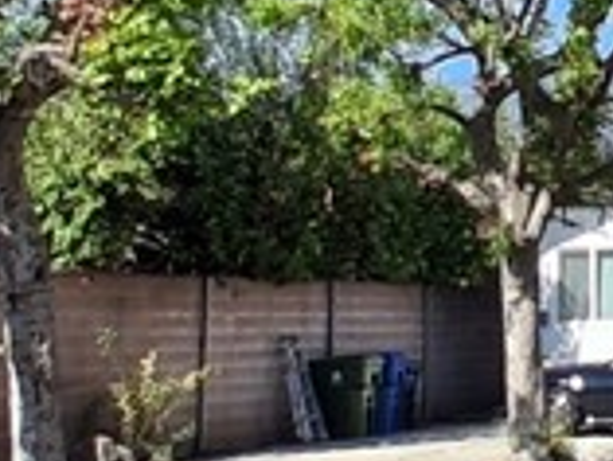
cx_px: 648
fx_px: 1967
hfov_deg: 17.2
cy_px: 125
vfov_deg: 13.3
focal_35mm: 111
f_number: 2.2
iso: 50
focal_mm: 1.4
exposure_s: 1/1074
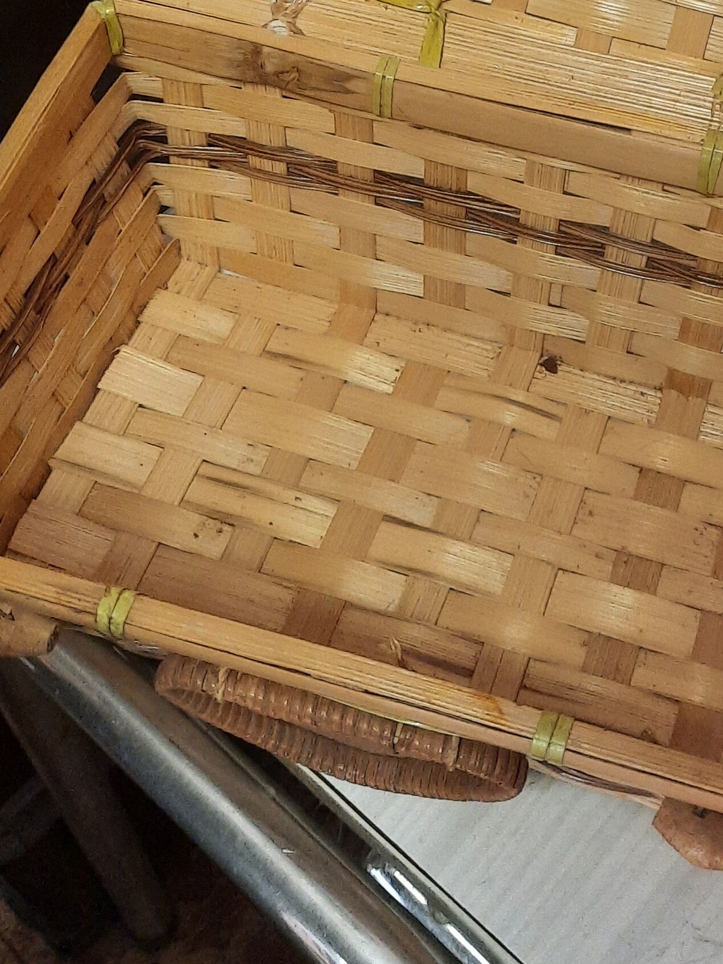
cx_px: 626
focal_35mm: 59
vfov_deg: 30.7
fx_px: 1643
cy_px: 34
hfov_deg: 24.2
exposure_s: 1/50
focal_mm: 4.6
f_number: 2
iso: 320
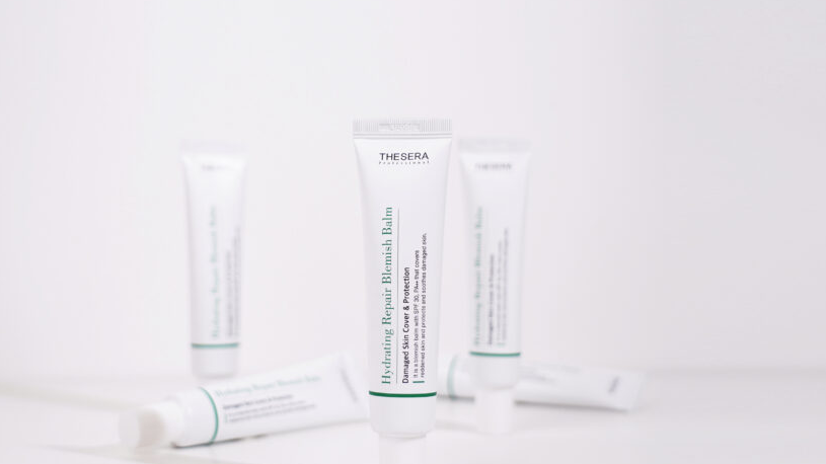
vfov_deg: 22.2
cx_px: 403
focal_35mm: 54
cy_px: 266
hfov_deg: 38.5
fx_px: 1182
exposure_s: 1/320
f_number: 4
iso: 200
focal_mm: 41
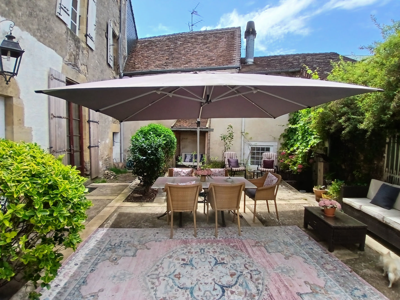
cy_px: 150
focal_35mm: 17
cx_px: 200
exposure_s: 1/714
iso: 50
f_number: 2.2
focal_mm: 1.4
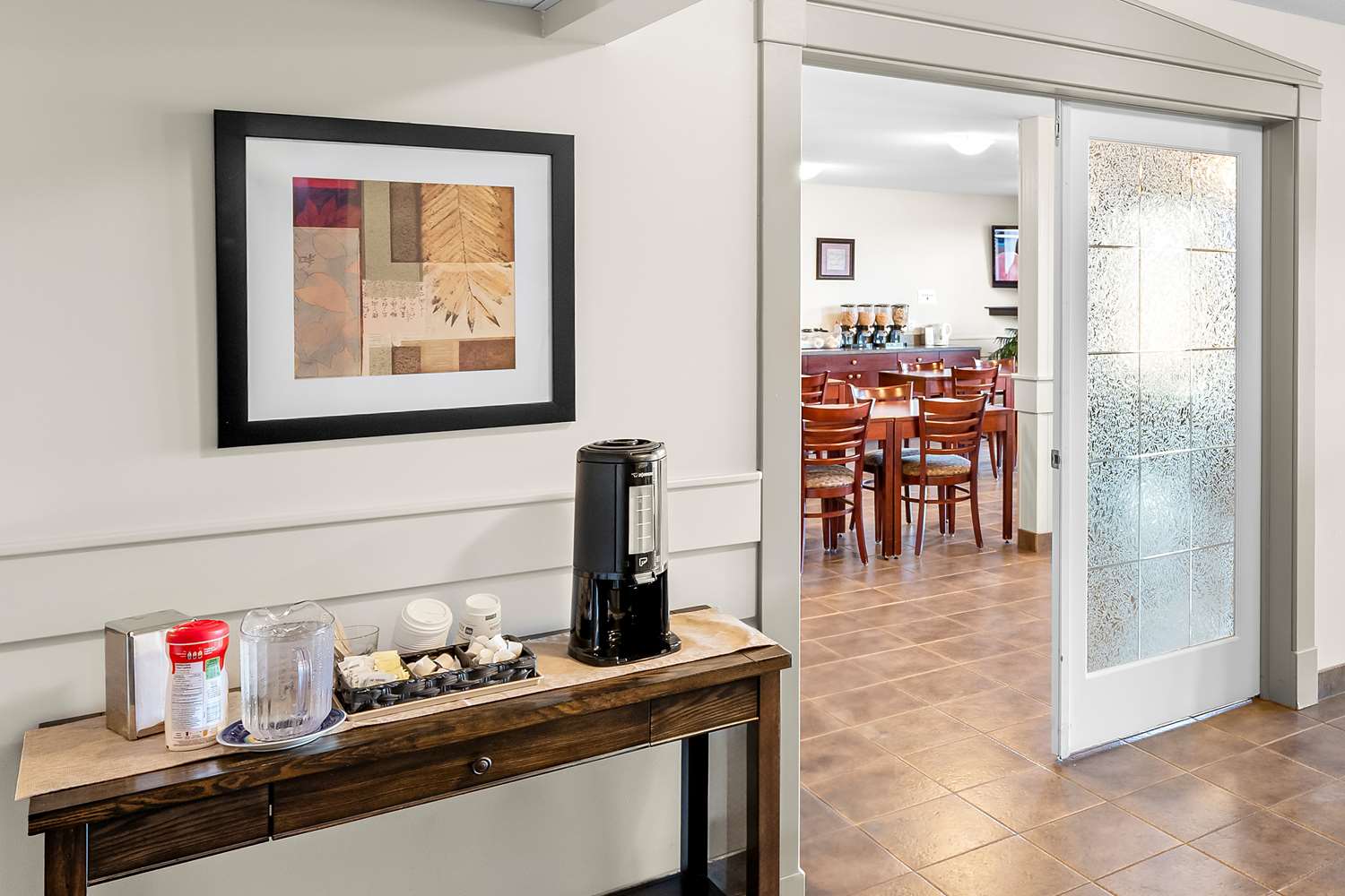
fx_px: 598
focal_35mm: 16
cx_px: 672
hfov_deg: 96.7
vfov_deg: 73.7
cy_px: 448
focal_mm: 16
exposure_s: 1/1.25
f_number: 8
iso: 200
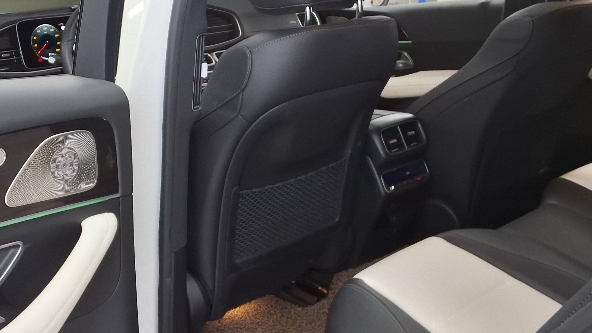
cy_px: 158
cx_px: 218
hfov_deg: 45.0
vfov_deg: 26.5
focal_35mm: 45
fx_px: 706
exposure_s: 1/60
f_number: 1.9
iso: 50
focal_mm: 2.91
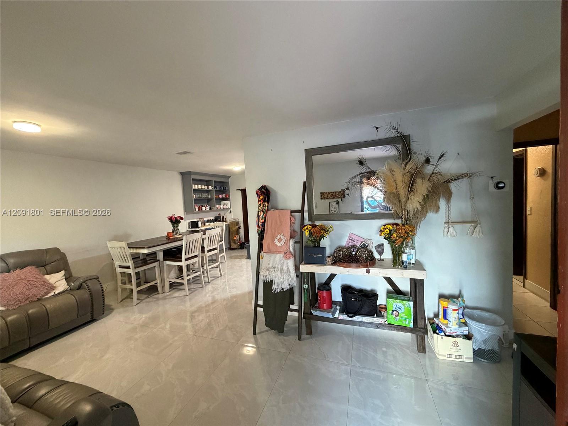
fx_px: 230
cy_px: 213
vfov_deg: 85.7
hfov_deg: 102.1
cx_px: 284
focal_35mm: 14
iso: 500
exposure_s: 1/60
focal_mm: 2.22
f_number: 2.2
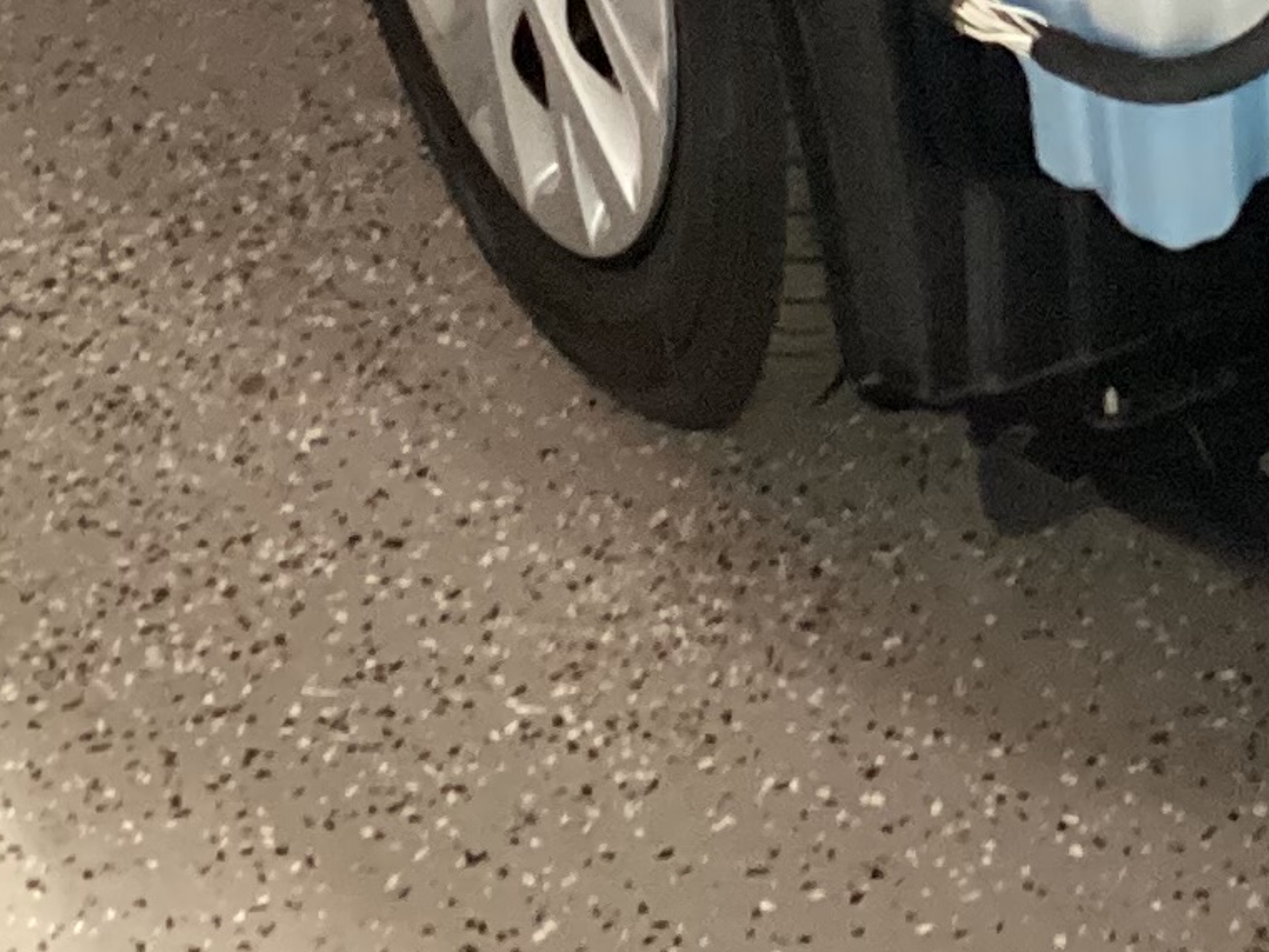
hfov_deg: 14.4
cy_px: -1000
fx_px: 4876
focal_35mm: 133
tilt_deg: -24.4
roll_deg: +1.4
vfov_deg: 10.2
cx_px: 1452
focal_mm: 3.3
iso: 400
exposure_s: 1/40
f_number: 2.4
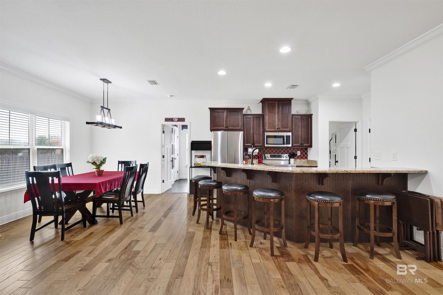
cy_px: 148
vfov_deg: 72.1
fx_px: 203
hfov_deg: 95.0
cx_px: 222
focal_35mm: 16
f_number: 11
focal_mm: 16.5
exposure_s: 1/13
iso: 400
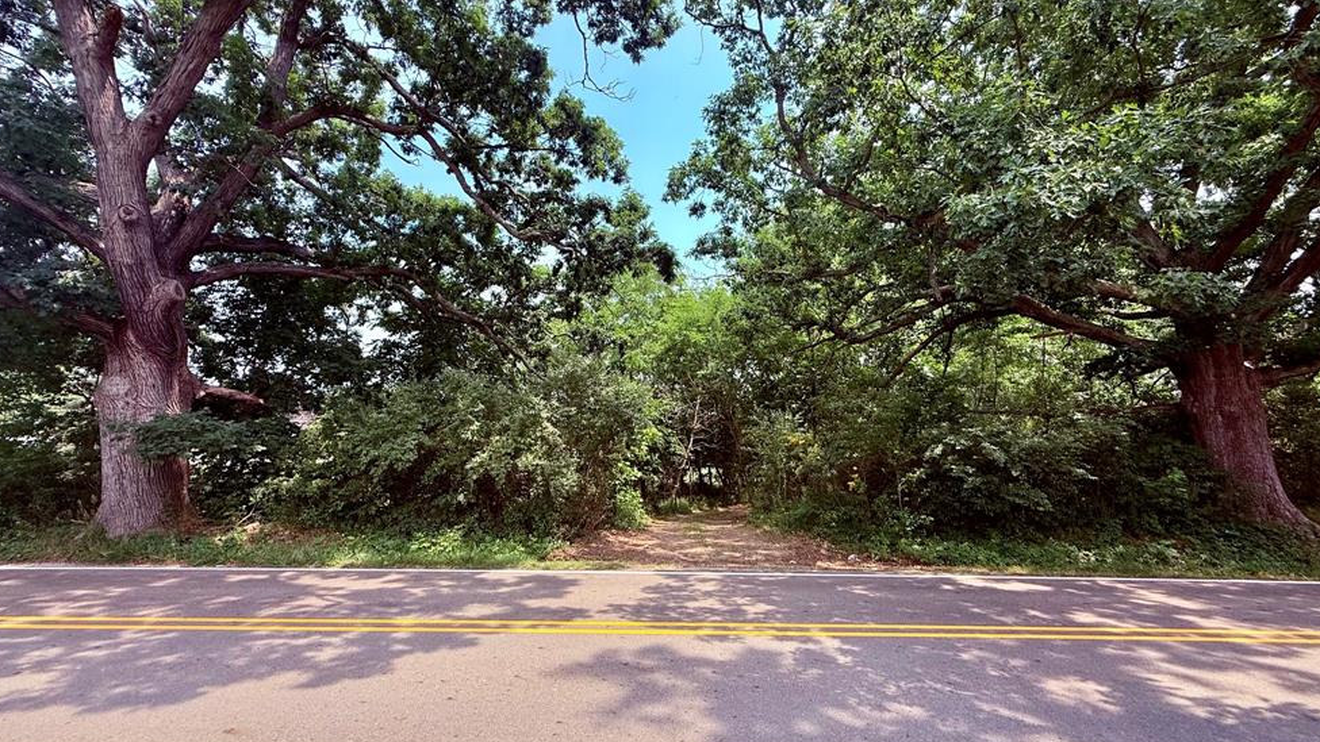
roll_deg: +1.1
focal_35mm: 16
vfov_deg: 67.0
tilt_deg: +10.7
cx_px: 661
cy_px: 345
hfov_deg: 99.4
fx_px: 560
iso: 64
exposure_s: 1/506
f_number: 2.2
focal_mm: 2.22
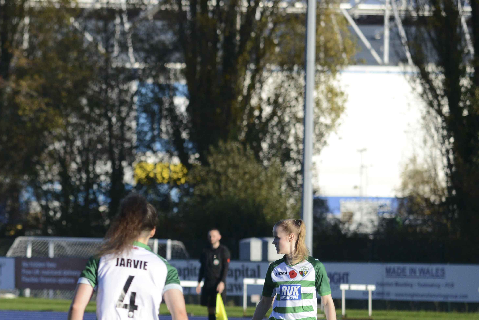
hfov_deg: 5.8
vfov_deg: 3.9
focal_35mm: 351
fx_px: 4671
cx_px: -54
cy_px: 335
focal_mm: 140
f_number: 4
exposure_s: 1/8000
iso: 1000
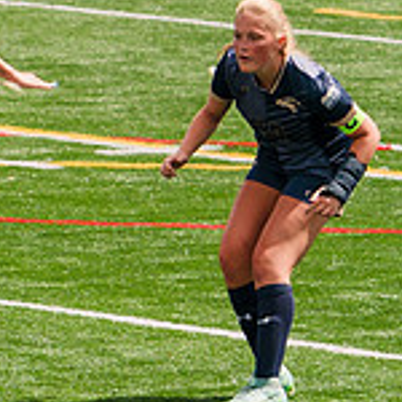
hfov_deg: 1.8
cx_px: -218
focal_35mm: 988
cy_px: 131
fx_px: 12981
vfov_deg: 1.8
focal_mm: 200
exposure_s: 1/1600
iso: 320
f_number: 5.6
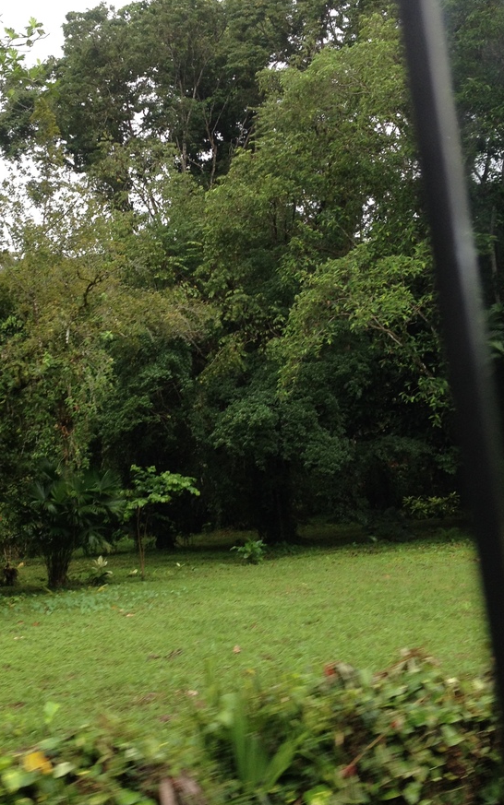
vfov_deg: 39.4
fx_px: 1120
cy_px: 326
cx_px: 161
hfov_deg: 25.2
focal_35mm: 51
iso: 50
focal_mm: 4.28
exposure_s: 1/198
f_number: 2.4
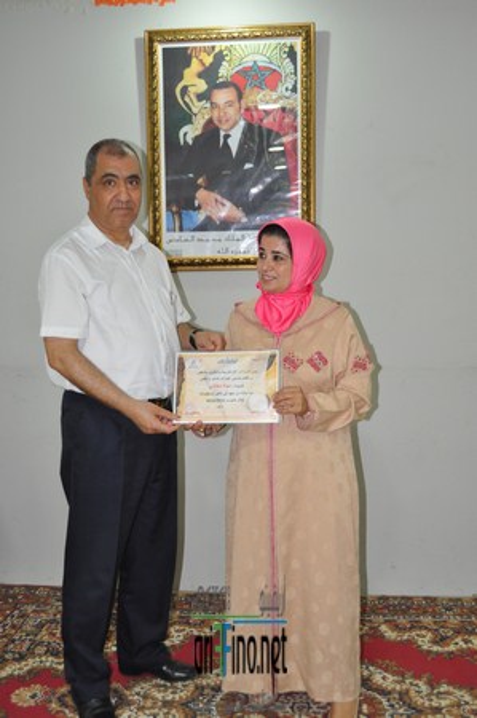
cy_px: 359
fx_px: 777
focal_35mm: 39
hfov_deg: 34.1
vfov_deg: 49.6
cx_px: 238
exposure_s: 1/60
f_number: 4
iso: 800
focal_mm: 26
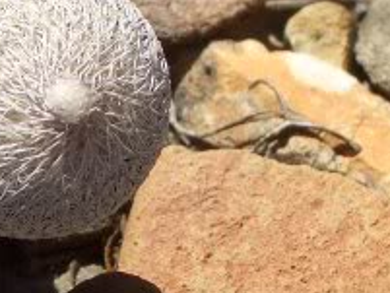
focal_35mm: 236
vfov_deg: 6.3
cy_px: 153
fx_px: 2660
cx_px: -31
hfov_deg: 8.3
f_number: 6.2
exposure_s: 1/250
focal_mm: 12.2
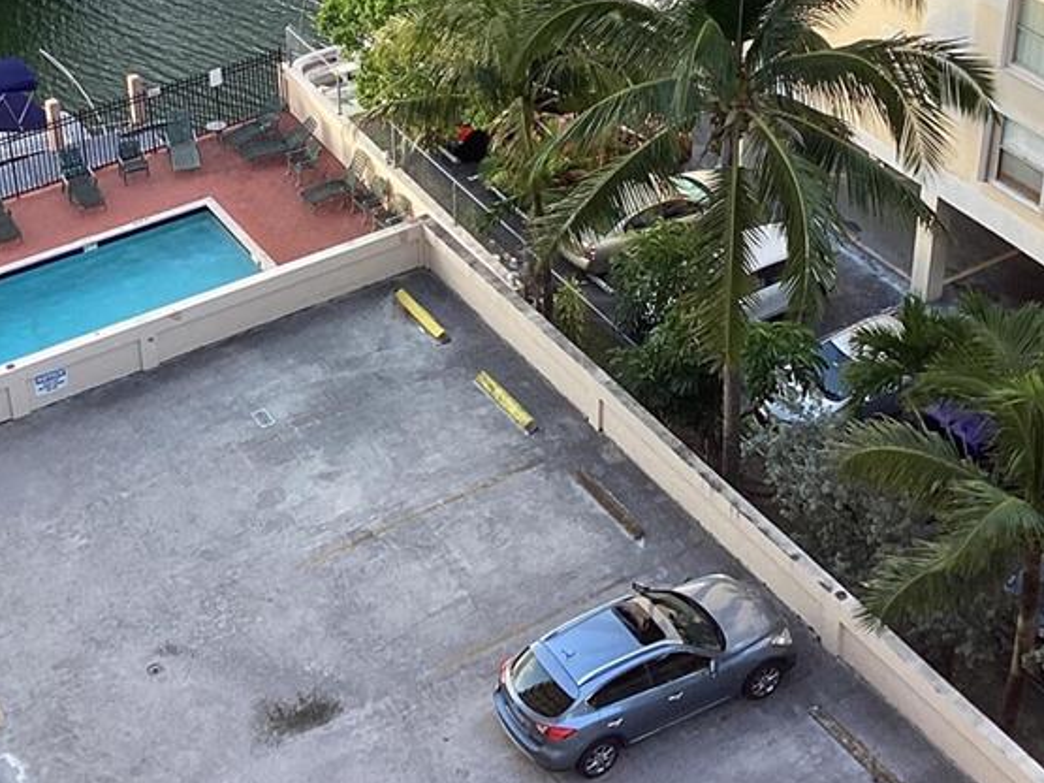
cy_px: 96
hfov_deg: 28.9
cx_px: 389
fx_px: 2020
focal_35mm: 67
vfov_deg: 21.5
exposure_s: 1/120
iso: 64
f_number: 2.4
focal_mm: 3.3
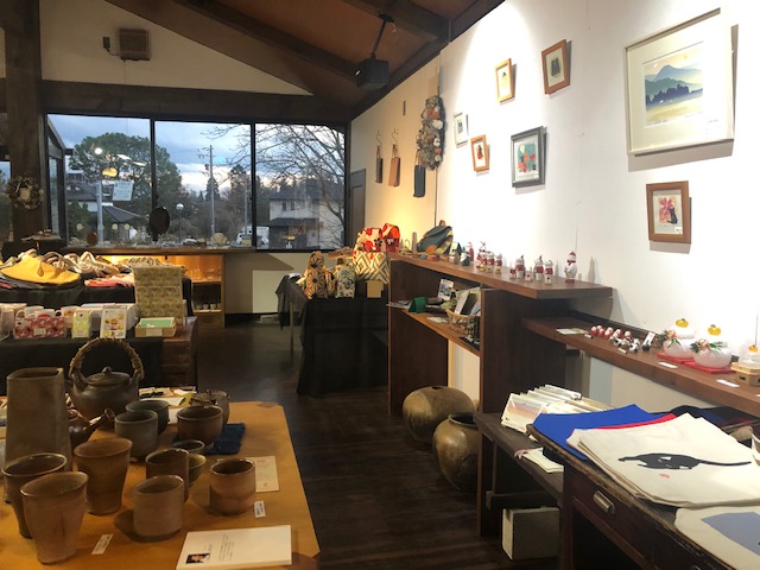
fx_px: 615
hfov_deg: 63.4
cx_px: 380
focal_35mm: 28
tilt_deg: -6.4
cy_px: 285
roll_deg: -0.6
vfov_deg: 49.7
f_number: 1.8
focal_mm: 3.99
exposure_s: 1/15
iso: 80
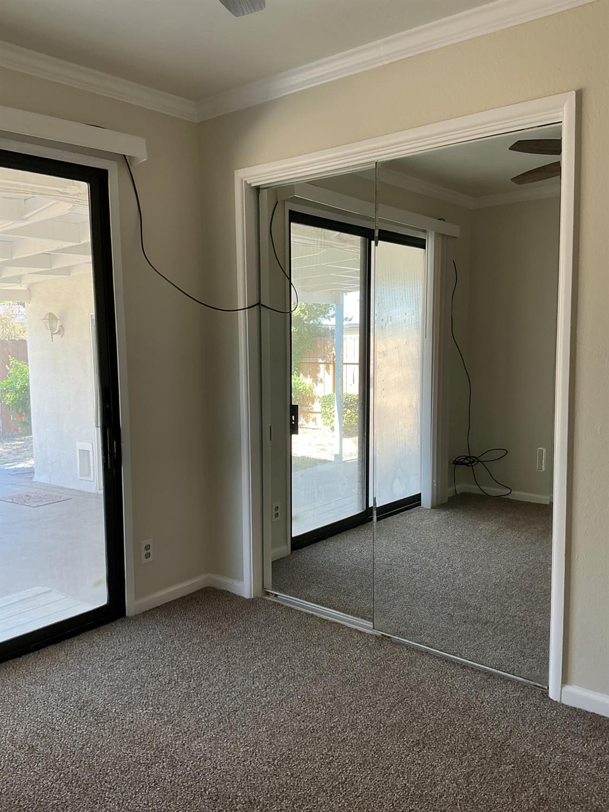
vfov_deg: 61.7
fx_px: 680
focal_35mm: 29
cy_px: 406
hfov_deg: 48.2
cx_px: 304
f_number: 1.8
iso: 40
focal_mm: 3
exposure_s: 1/120
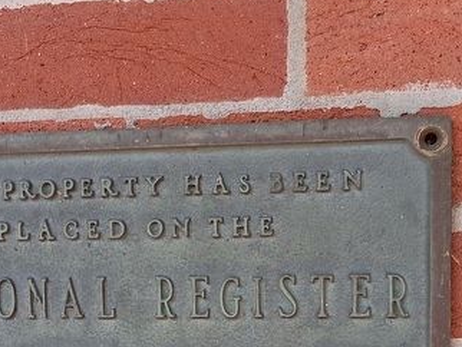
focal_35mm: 72
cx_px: 245
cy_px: 320
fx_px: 962
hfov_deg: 27.0
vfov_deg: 20.0
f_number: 1.8
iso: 100
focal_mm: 4.27
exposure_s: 1/189
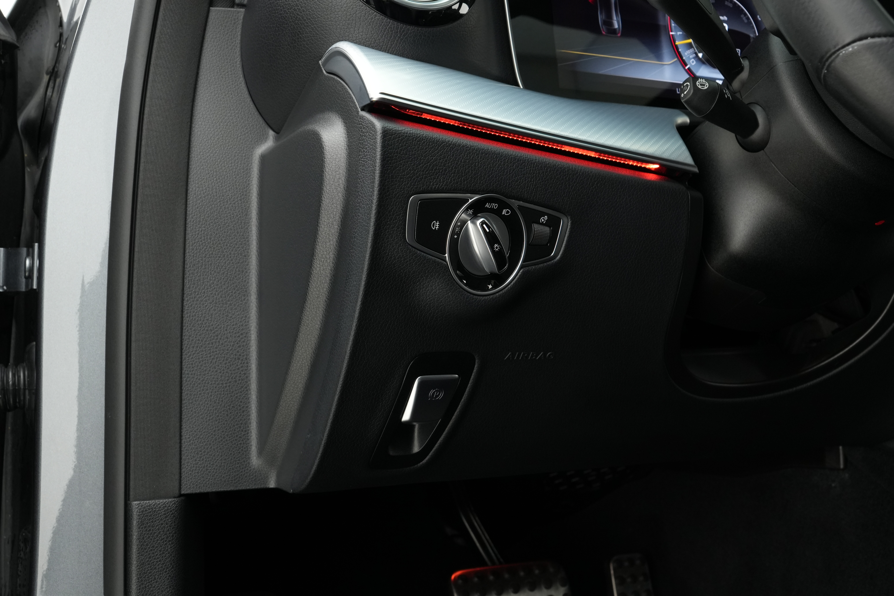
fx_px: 991
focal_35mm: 40
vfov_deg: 33.5
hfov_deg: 48.6
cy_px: 298
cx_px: 447
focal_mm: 26.6
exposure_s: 1/40
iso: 1000
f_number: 8
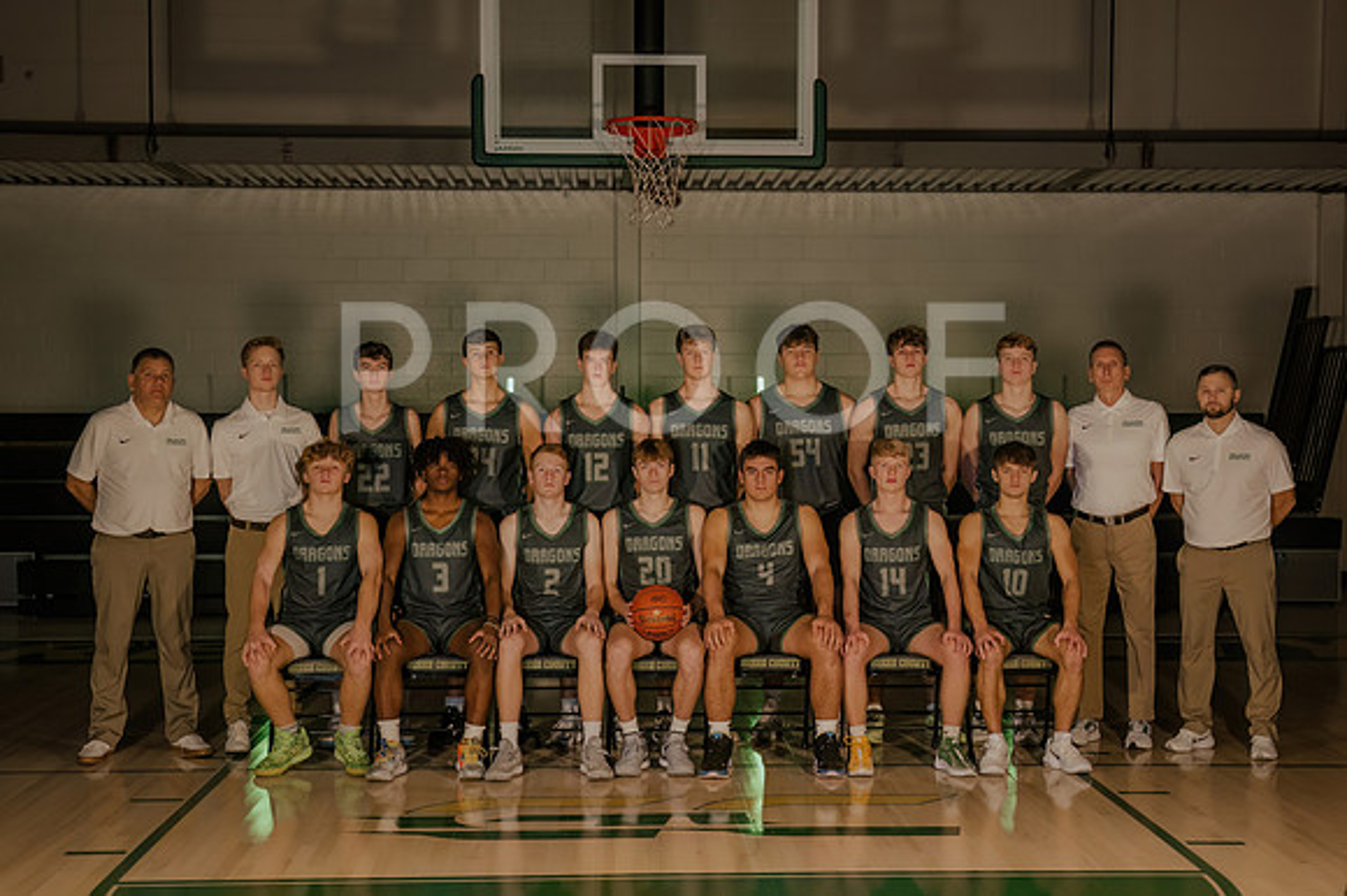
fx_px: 2151
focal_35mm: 58
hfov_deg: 34.8
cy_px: 474
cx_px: 691
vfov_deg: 23.5
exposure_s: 1/125
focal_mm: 35
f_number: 1.8
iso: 800
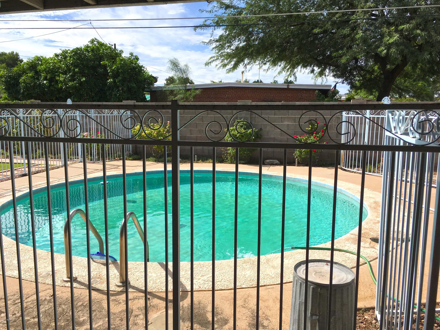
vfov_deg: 48.2
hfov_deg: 61.7
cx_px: 220
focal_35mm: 29
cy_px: 165
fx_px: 369
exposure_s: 1/2331
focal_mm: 4.15
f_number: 2.2
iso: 25
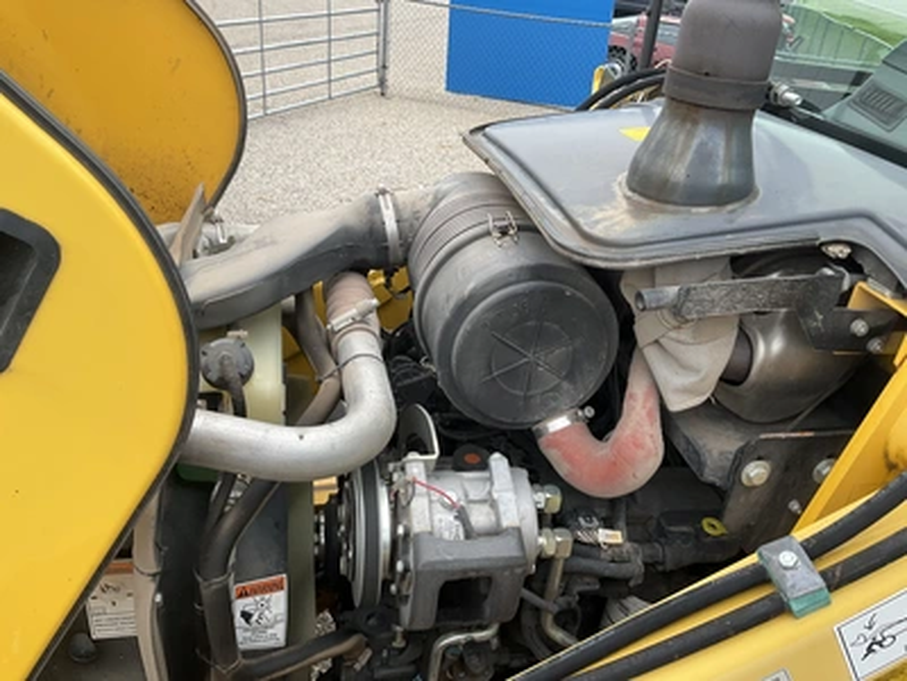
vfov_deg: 48.2
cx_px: 454
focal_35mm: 29
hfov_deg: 61.7
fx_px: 760
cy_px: 340
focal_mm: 3
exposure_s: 1/223
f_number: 1.8
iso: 20
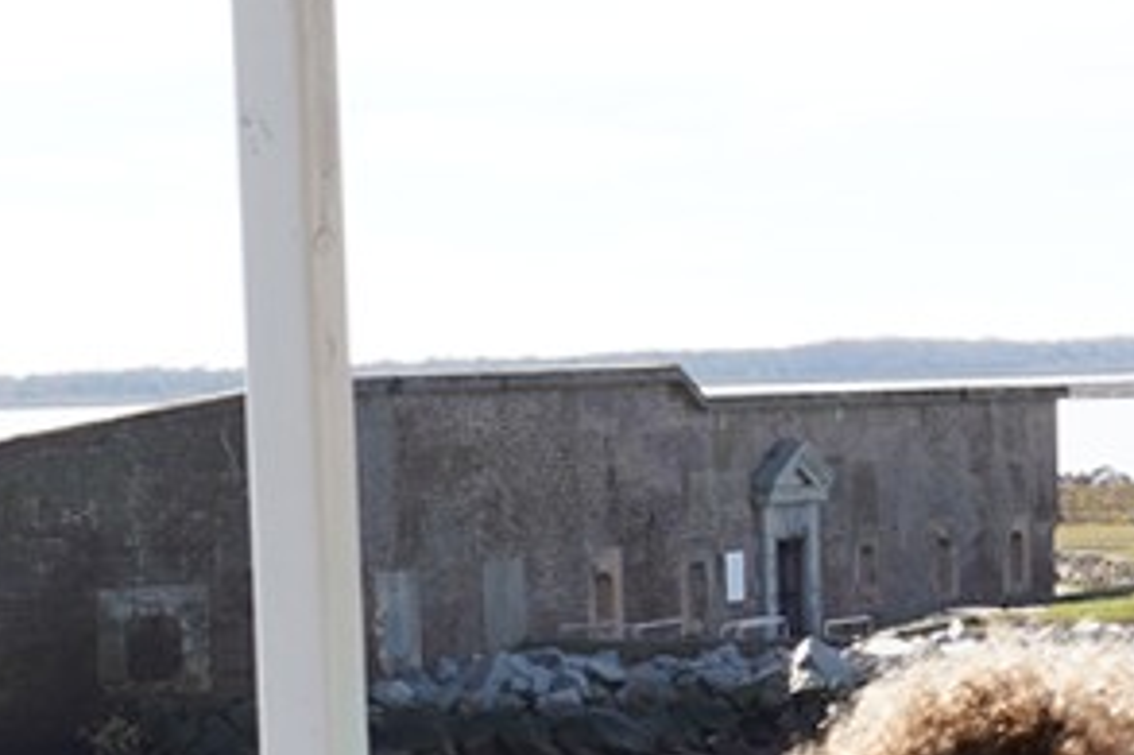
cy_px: 697
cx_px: -1146
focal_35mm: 246
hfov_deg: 8.0
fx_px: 7744
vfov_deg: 5.6
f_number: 10
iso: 100
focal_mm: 36
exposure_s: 1/100
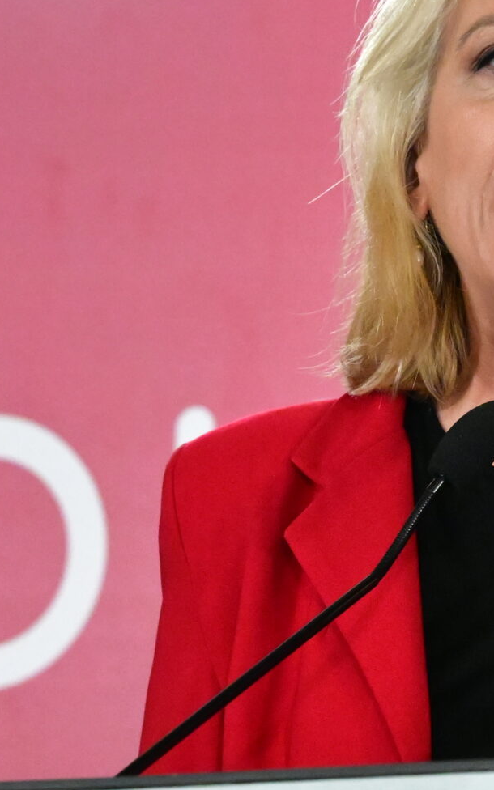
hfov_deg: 2.7
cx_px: 509
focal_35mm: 481
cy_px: 518
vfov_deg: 4.4
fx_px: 10361
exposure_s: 1/250
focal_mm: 120
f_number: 4.5
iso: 8000
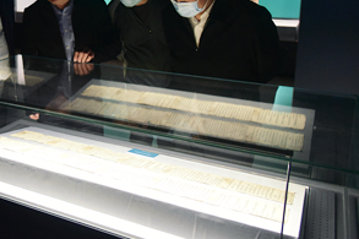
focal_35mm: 41
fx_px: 409
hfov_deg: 44.9
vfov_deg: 31.6
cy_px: 42
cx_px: 67
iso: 4000
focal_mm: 24
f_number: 4
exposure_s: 1/60
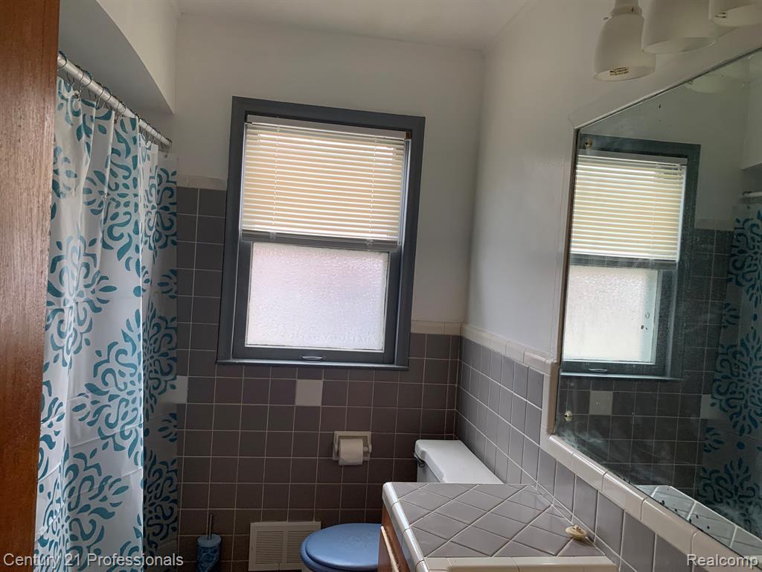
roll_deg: -3.8
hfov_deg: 67.3
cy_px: 286
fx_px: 572
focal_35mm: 26
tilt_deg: -0.5
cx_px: 381
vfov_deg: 53.1
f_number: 1.8
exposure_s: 1/92
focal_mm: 4.25
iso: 100
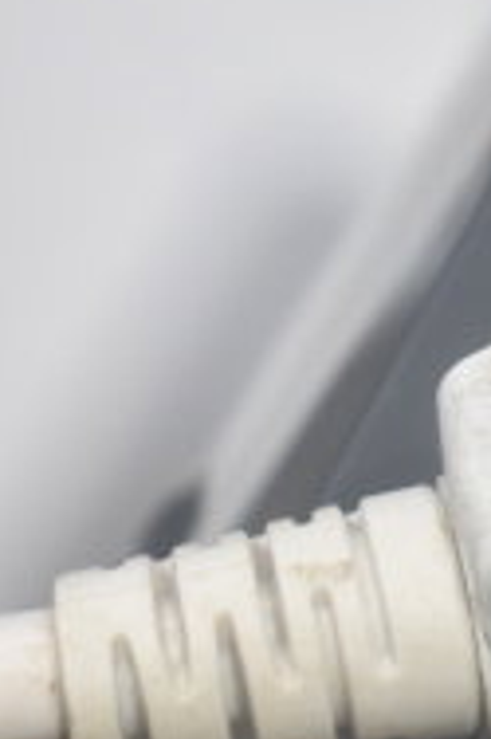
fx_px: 3996
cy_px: 332
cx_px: 970
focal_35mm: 195
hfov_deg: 6.8
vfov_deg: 10.6
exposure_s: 1/60
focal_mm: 40
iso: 280
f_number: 4.8
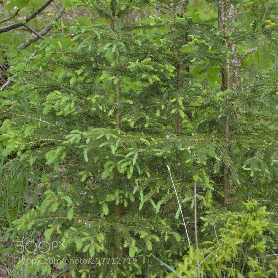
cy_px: 72
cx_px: 139
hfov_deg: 16.5
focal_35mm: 106
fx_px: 960
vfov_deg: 16.4
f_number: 5.6
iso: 220
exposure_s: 1/125
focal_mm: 55
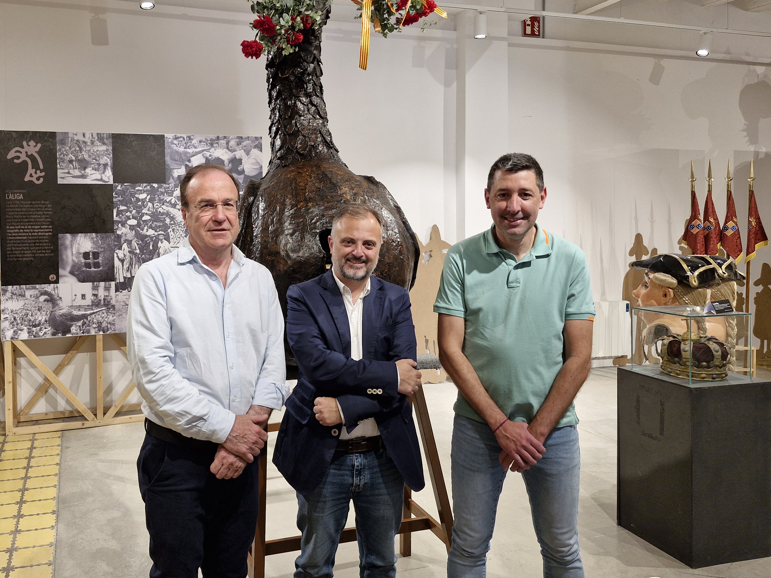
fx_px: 646
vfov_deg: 47.9
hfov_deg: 60.8
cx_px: 290
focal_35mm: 29
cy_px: 228
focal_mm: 5.54
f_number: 1.8
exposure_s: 1/50
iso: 64
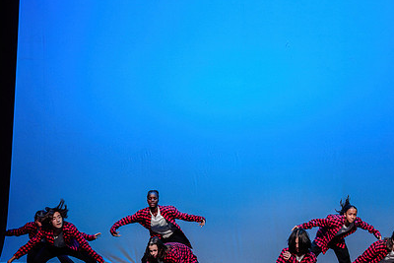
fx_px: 1555
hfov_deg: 14.4
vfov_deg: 9.7
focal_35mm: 142
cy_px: 179
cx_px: 280
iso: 1250
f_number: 2.8
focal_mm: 98
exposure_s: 1/400
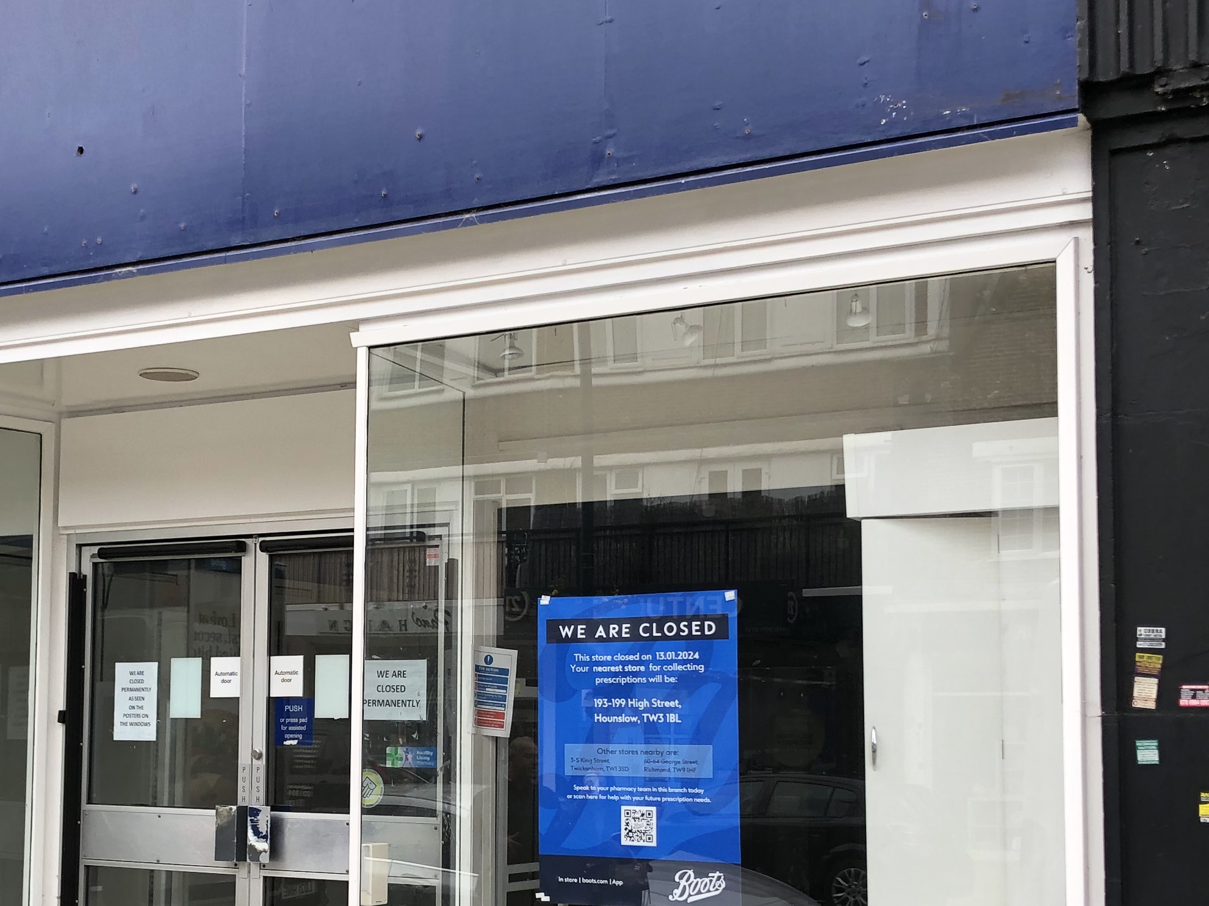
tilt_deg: +3.1
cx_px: 362
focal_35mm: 57
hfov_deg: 33.4
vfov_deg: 25.5
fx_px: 1990
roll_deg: +0.4
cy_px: 587
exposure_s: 1/210
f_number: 1.8
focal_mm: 4
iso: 20
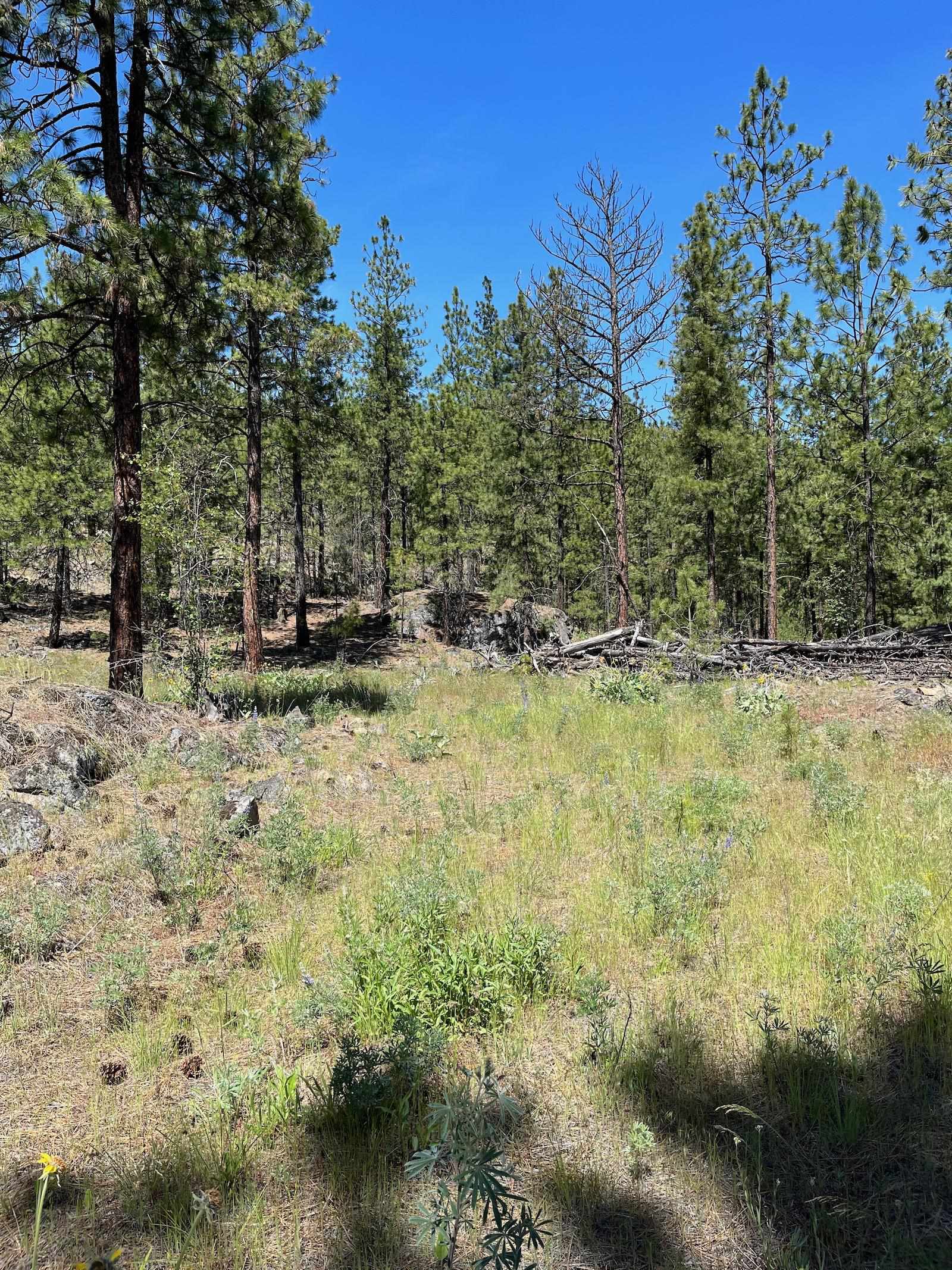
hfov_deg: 53.1
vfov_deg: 67.3
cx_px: 476
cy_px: 635
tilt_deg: +2.2
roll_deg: +1.3
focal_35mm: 26
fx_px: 954
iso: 50
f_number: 1.6
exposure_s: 1/1890
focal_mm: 5.1
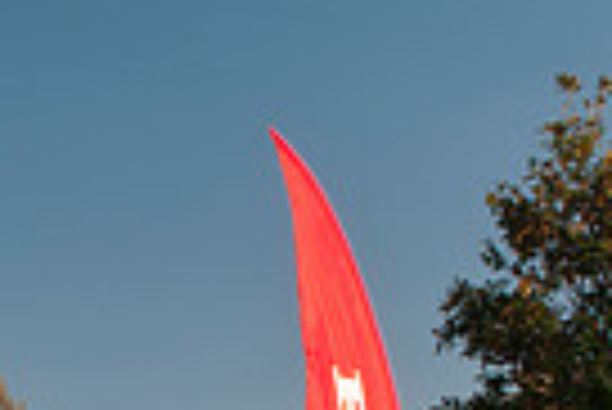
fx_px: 2178
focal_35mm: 128
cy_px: 621
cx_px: -59
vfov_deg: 10.4
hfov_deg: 15.6
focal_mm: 19
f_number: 22
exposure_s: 1/6
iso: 100
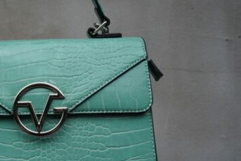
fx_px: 401
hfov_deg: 32.3
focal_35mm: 60
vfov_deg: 22.6
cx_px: 39
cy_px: 91
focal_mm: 35
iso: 320
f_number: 8
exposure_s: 1/250
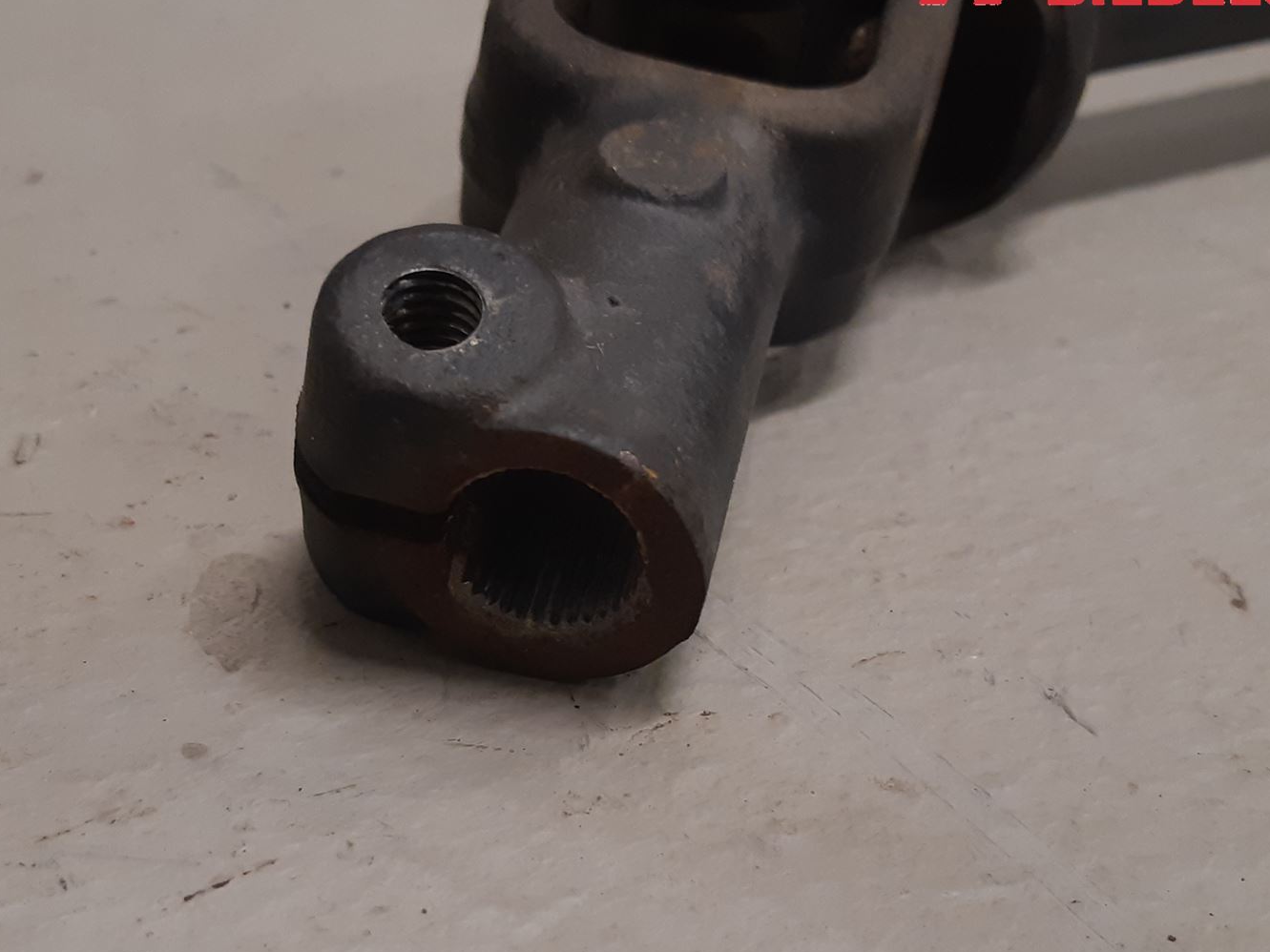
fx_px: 1467
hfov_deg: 46.6
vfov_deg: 35.8
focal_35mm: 40
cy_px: 576
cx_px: 528
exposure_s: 1/50
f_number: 1.7
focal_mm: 3.93
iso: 125
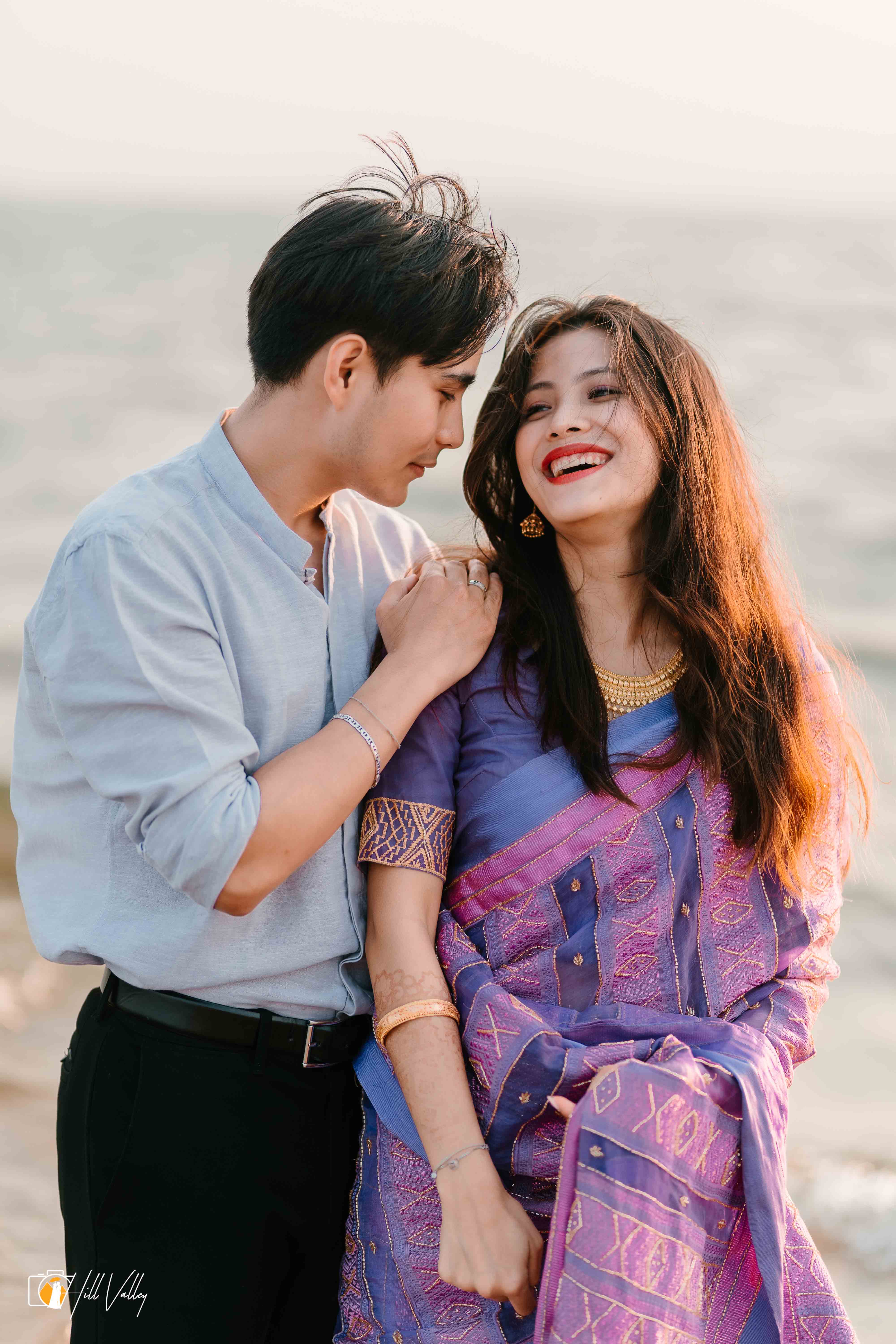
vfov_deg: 23.9
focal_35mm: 85
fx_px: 3173
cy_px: 672
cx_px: 448
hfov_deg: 16.1
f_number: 1.4
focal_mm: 85
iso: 50
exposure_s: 1/800
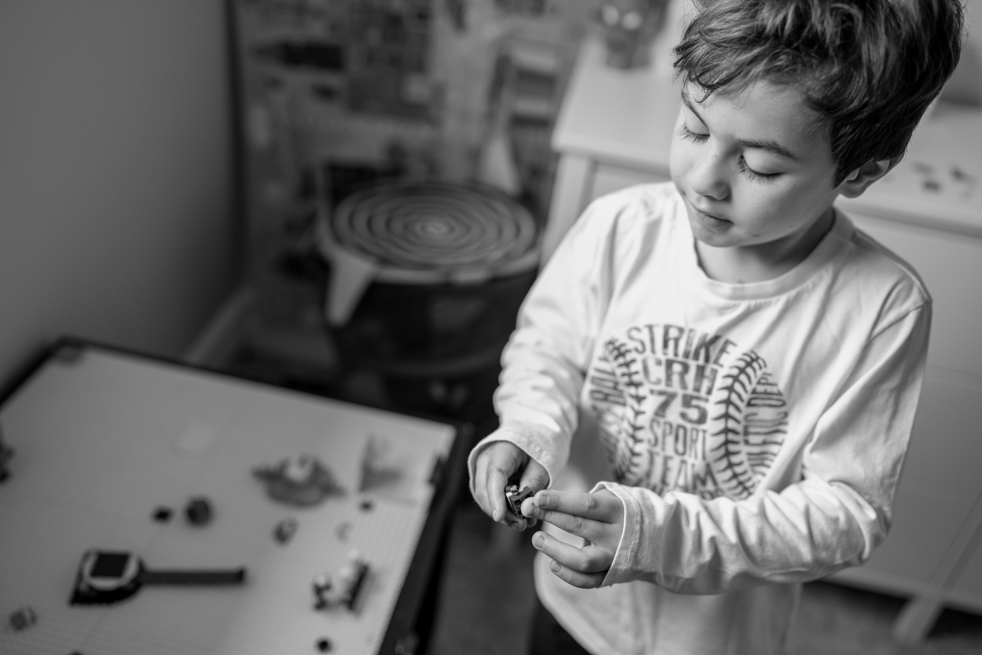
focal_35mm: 35
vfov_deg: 37.9
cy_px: 328
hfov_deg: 54.4
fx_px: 955
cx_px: 491
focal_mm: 35
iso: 500
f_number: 2
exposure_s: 1/160
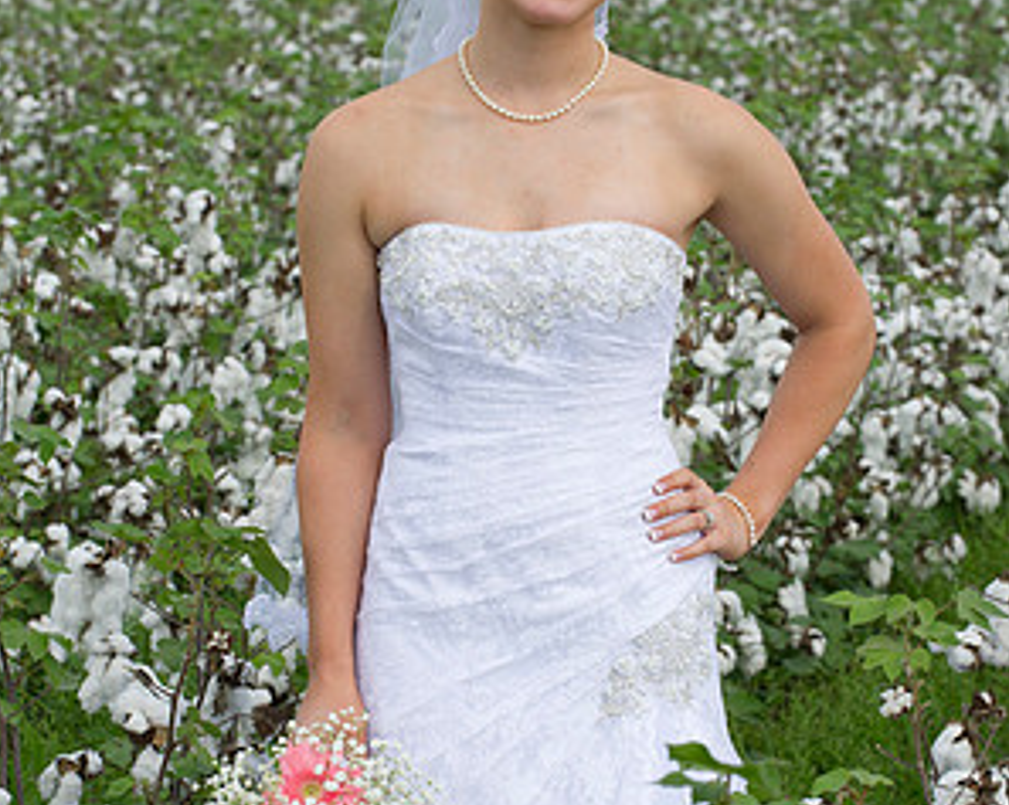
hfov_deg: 11.7
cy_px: 489
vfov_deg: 9.3
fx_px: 4922
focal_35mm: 165
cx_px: 504
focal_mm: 116
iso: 250
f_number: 8
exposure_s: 1/250
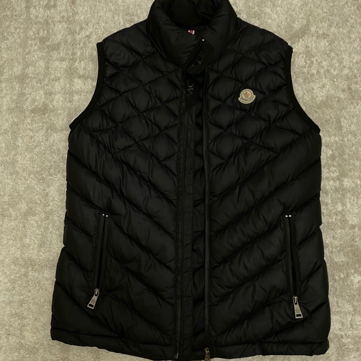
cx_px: 180
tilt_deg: -78.5
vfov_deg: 52.5
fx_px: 366
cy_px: 175
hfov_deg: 52.5
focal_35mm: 31
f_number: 1.8
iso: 640
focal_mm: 4.25
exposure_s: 1/25
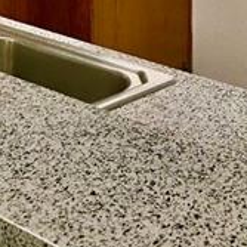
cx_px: -84
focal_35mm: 114
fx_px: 920
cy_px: -216
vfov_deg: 13.5
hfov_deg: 14.6
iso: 20
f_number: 1.8
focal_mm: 3.99
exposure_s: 1/30
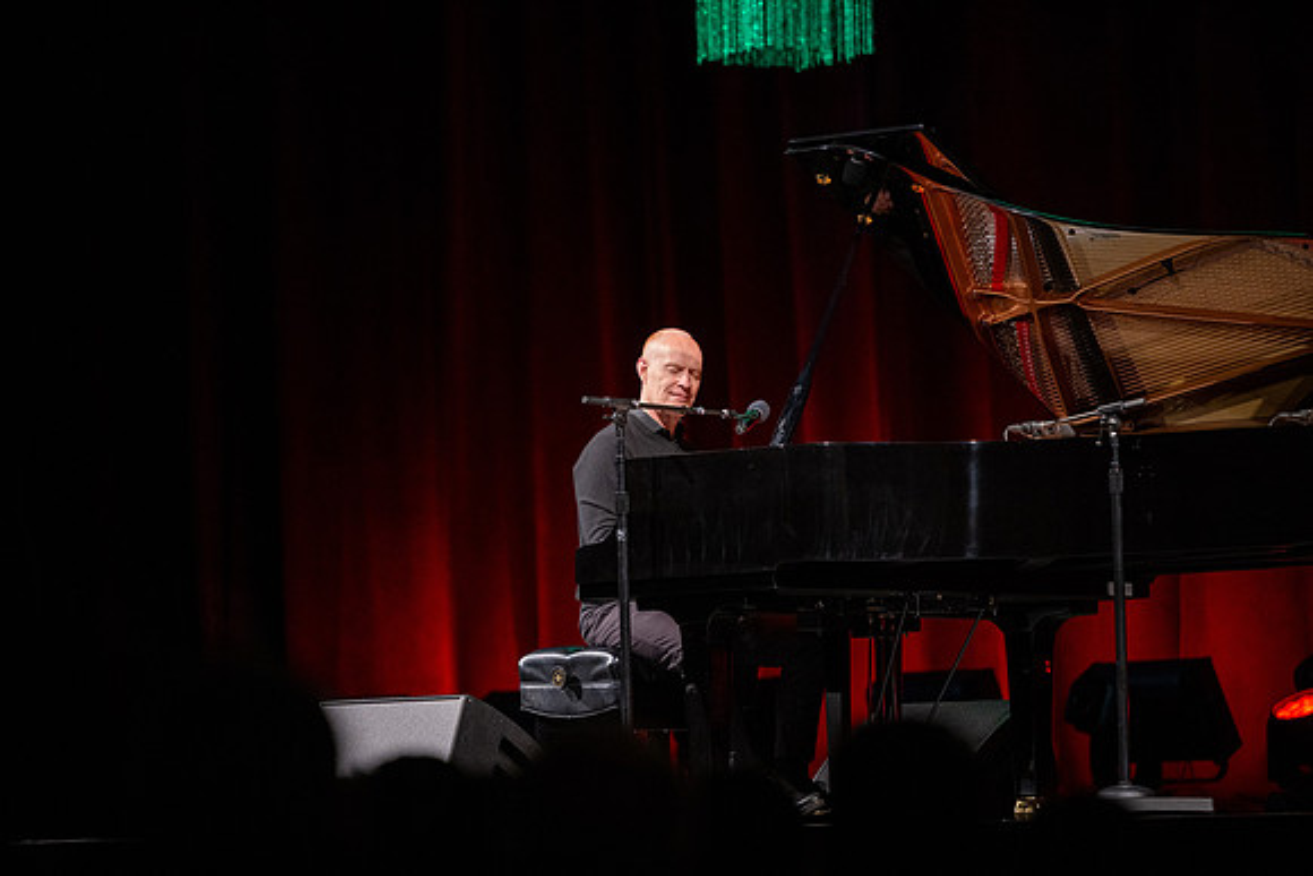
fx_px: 5654
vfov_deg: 8.9
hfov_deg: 13.2
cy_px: 438
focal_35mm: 155
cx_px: 656
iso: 1600
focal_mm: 155
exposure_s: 1/320
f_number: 2.8
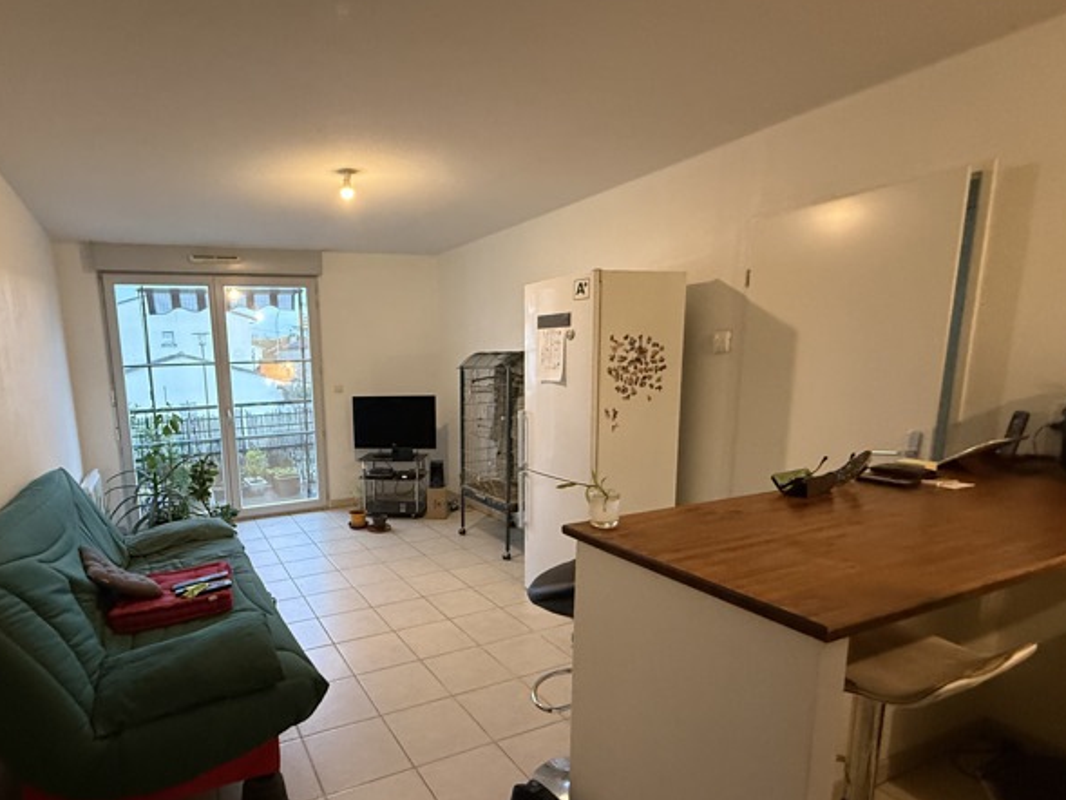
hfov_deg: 83.0
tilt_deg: -8.4
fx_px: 585
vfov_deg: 68.3
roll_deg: +2.1
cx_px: 396
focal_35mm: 19
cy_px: 462
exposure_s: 1/50
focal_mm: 2.22
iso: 500
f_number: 2.2
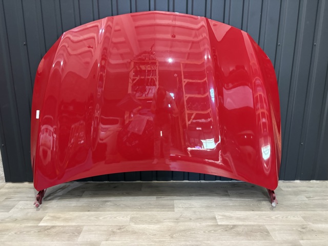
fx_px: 246
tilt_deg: -13.5
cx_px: 164
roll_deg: +0.6
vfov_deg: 53.1
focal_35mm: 26
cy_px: 123
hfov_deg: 67.3
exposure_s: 1/40
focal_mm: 5.96
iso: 640
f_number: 1.6
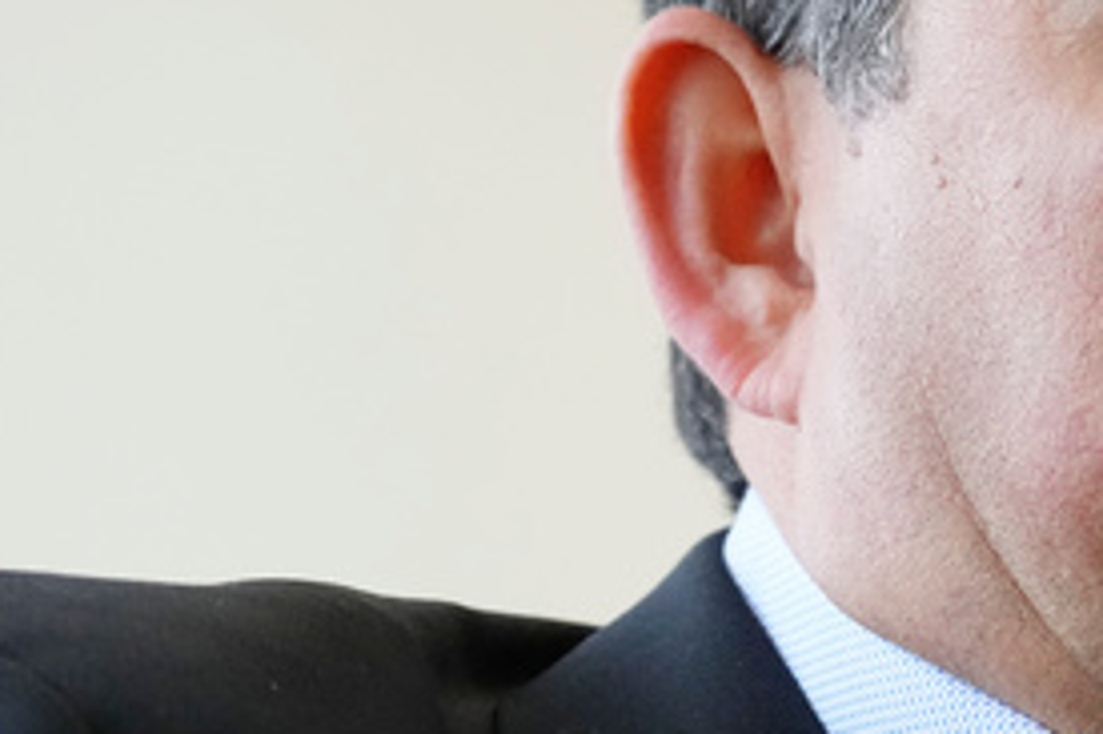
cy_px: 554
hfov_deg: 7.7
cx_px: 1961
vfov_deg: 5.3
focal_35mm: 261
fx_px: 7992
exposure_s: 1/500
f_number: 4
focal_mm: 70
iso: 4000
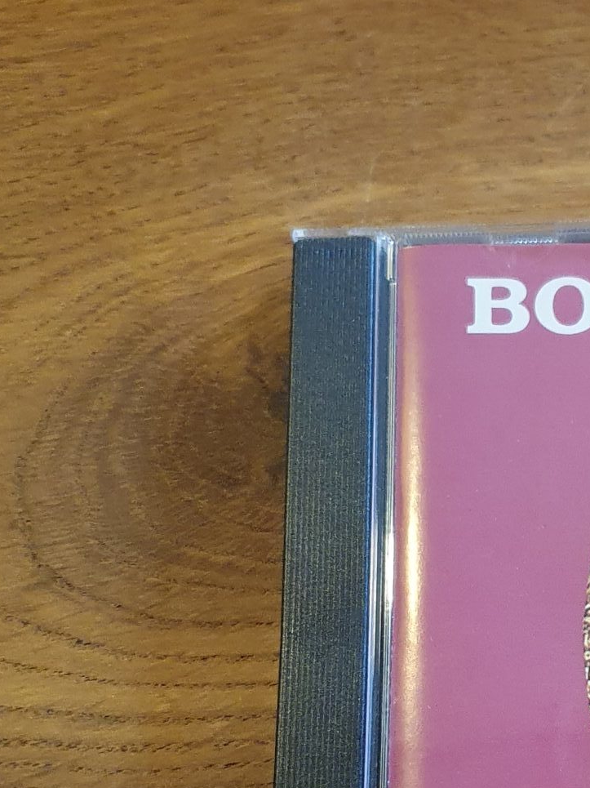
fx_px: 1569
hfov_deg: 20.0
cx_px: 712
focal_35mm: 69
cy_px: 666
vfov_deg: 27.4
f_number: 1.5
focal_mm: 4.32
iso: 320
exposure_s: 1/50
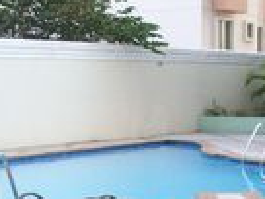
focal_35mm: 110
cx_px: 261
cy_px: 256
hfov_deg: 17.5
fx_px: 842
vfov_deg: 13.0
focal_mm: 5.7
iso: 158
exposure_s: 1/128
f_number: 2.8
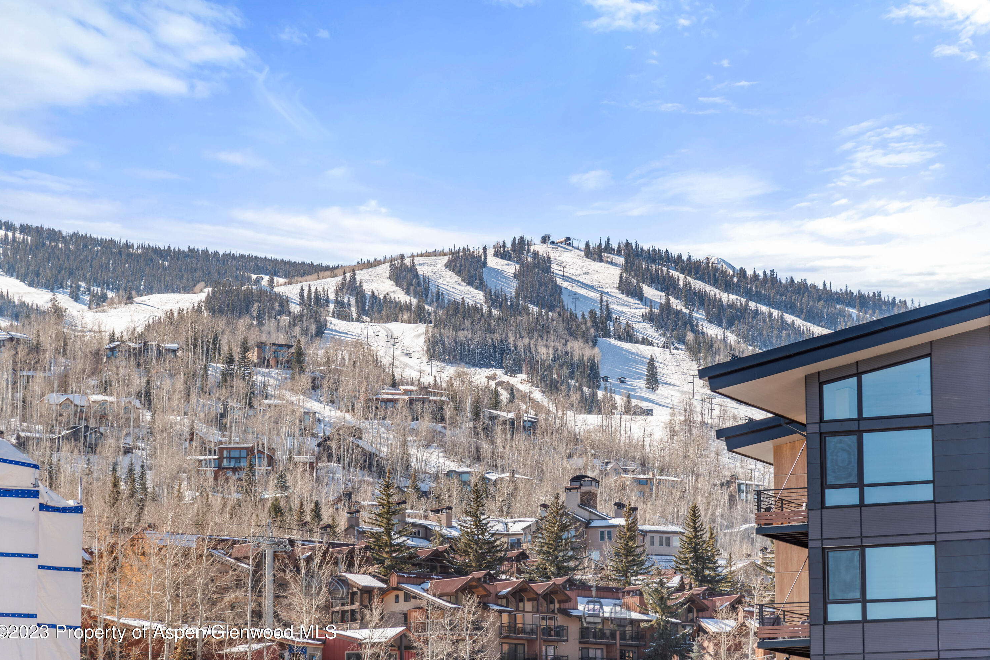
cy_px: 329
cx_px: 492
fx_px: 3327
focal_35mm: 121
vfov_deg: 11.3
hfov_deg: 16.9
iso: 100
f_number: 7.1
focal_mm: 120
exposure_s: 1/80
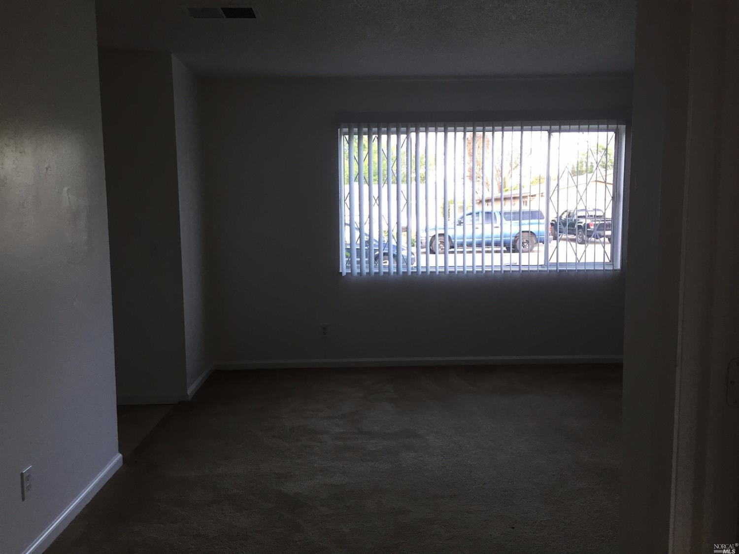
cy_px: 277
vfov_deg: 48.2
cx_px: 370
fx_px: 619
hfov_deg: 61.7
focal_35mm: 29
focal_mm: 4.15
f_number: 2.2
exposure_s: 1/30
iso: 40
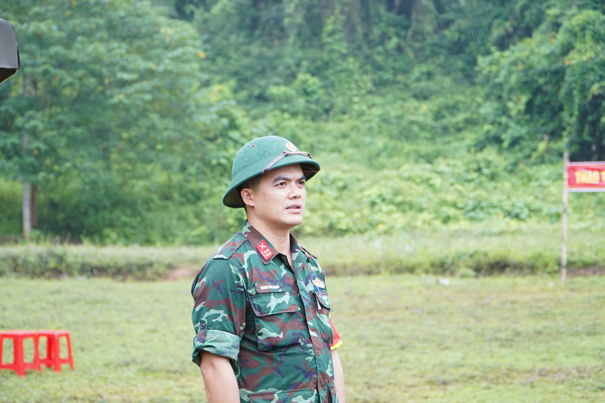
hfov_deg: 23.1
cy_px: 205
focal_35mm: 88
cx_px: 295
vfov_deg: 15.5
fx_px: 1479
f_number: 4
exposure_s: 1/100
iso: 320
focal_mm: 56
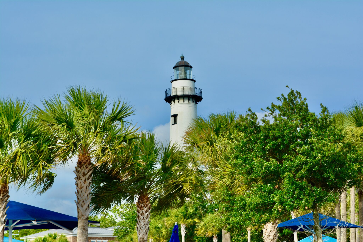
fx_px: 832
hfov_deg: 24.6
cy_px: 121
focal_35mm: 82
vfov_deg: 16.6
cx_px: 182
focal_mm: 55
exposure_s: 1/200
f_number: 13
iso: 200
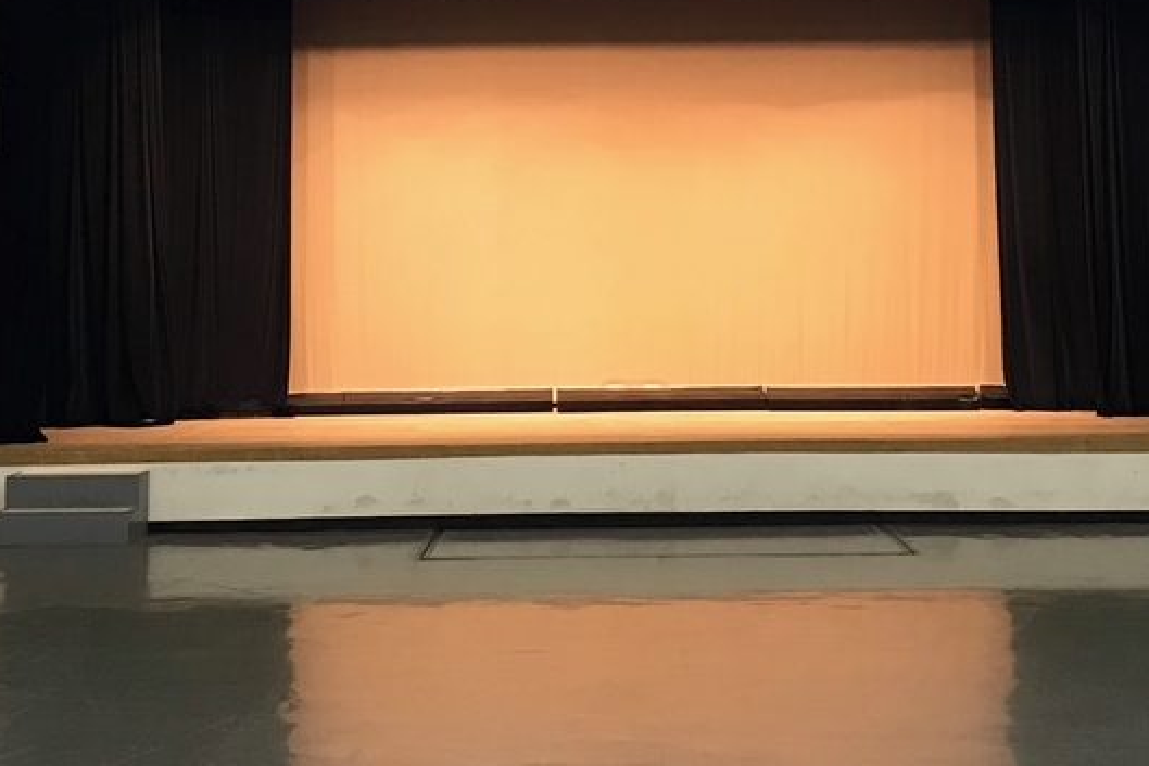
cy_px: 180
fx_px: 2107
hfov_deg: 30.5
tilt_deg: +4.0
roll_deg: +0.3
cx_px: 602
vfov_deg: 20.4
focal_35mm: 66
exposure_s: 1/17
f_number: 1.8
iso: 80
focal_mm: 3.99
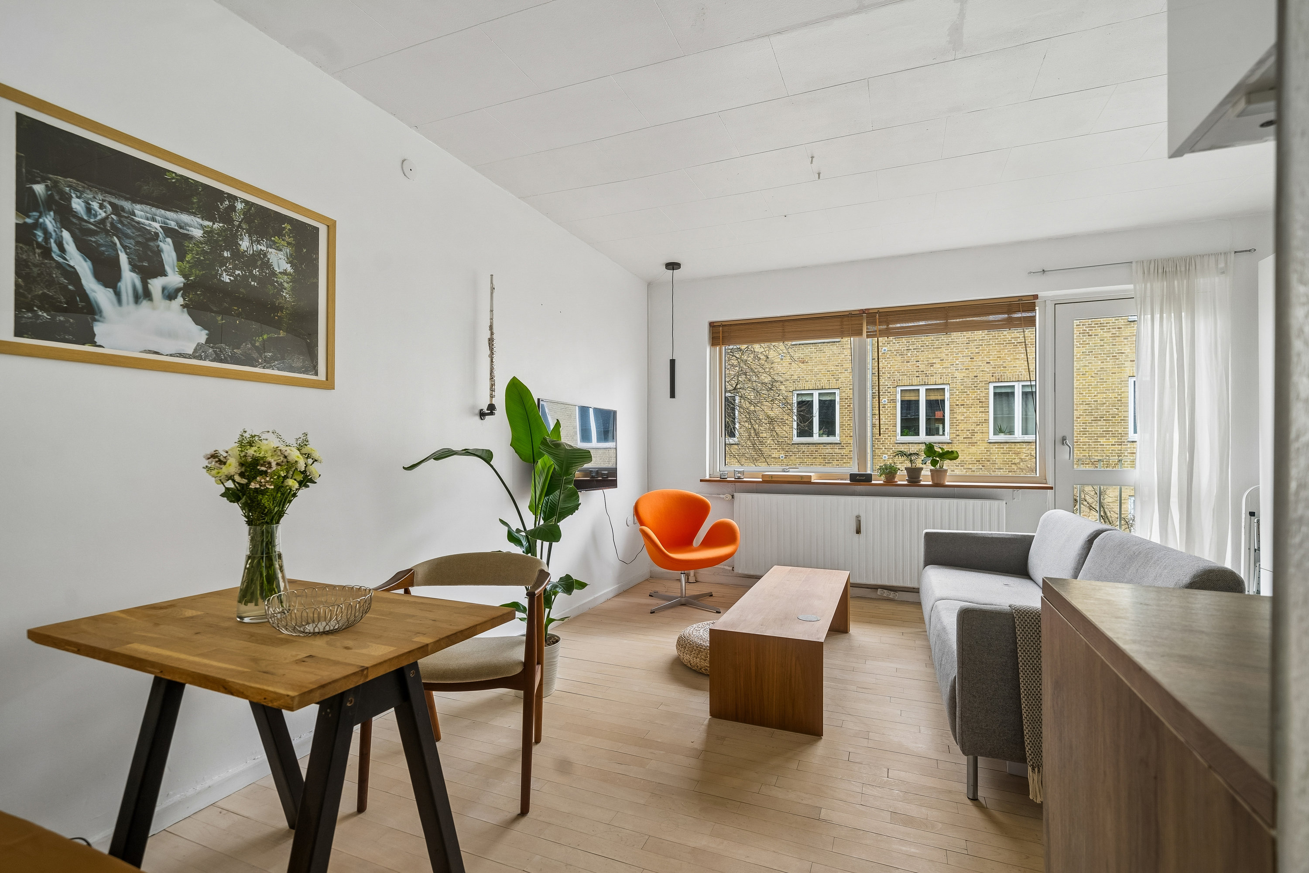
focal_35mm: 15
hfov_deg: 100.4
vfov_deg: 77.3
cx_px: 654
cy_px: 436
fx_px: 545
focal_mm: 15
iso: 200
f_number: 5.6
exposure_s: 1/25
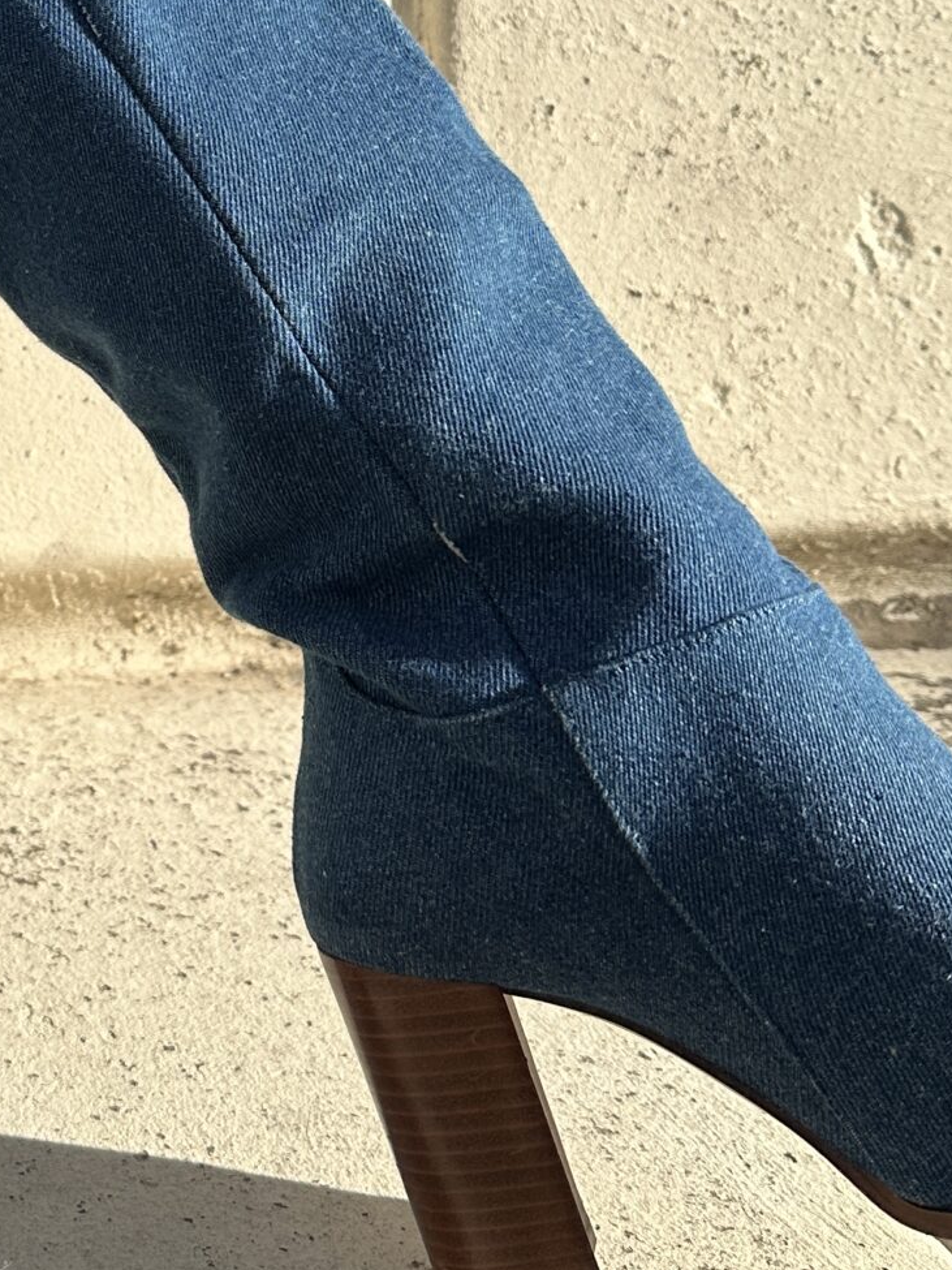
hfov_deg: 21.5
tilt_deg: -16.6
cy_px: 306
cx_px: -201
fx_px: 2311
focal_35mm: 63
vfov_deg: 30.2
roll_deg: +0.4
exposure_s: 1/3717
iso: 80
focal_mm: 6.86
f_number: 1.78
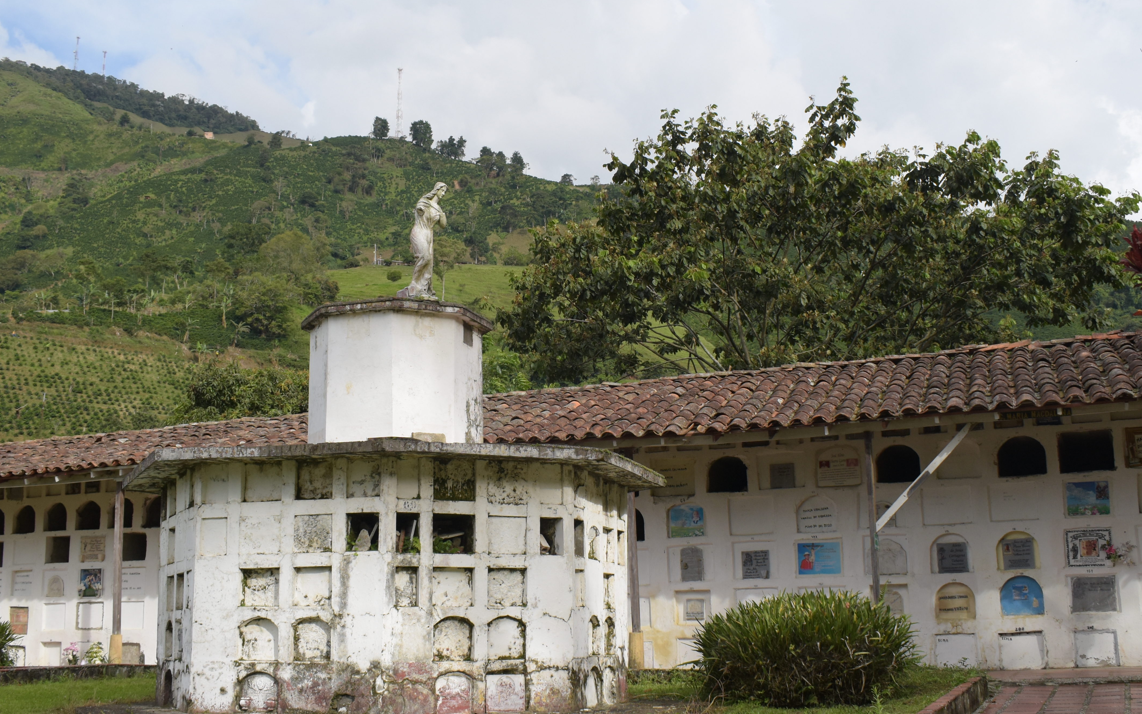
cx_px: 592
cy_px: 355
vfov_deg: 32.8
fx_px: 1214
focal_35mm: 39
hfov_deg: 50.4
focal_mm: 18
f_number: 5
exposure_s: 1/1250
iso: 400
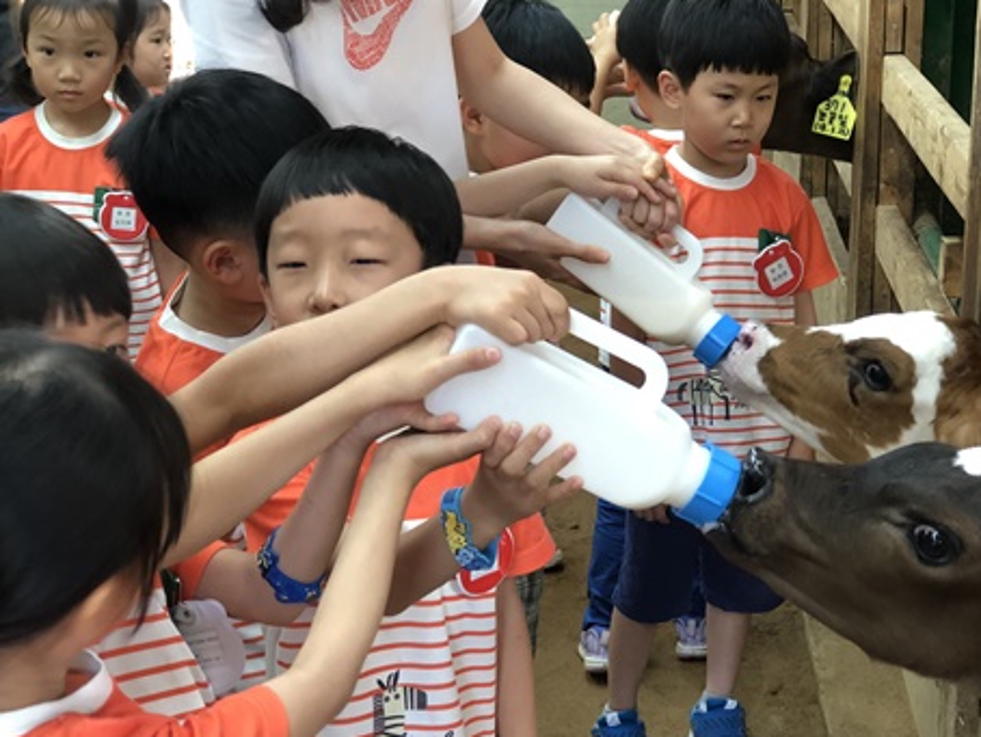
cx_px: 560
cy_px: 425
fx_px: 1956
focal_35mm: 69
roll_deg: +0.9
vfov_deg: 21.3
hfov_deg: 28.1
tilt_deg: -20.4
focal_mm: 6.6
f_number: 2.8
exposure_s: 1/60
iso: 250
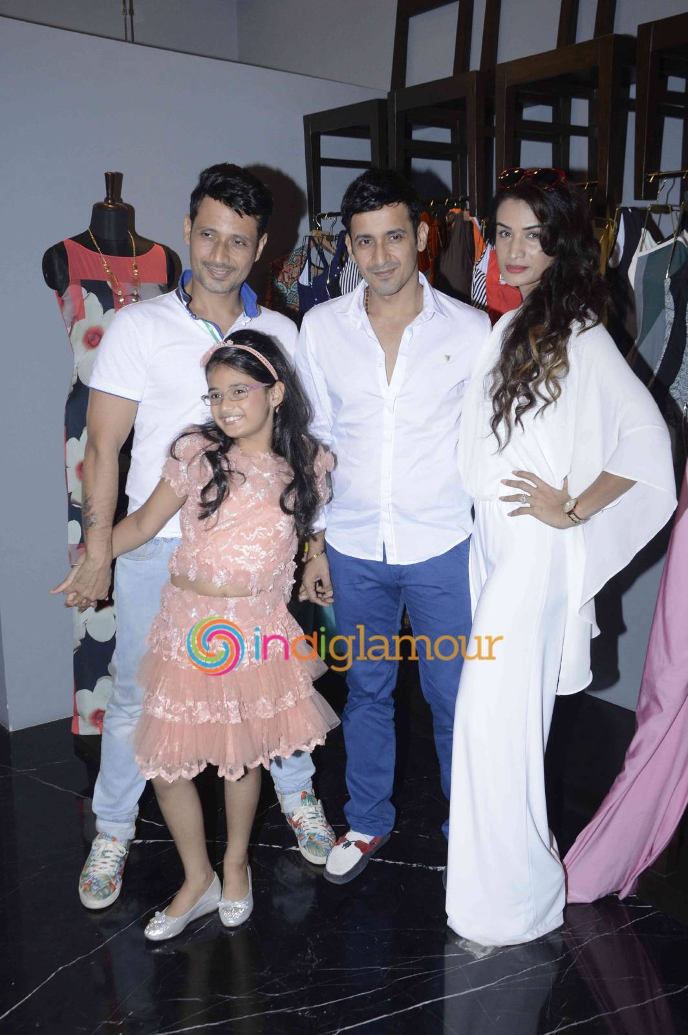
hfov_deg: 36.8
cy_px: 518
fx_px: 1034
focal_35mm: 36
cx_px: 344
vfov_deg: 53.2
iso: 800
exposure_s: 1/160
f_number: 7.1
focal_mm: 24
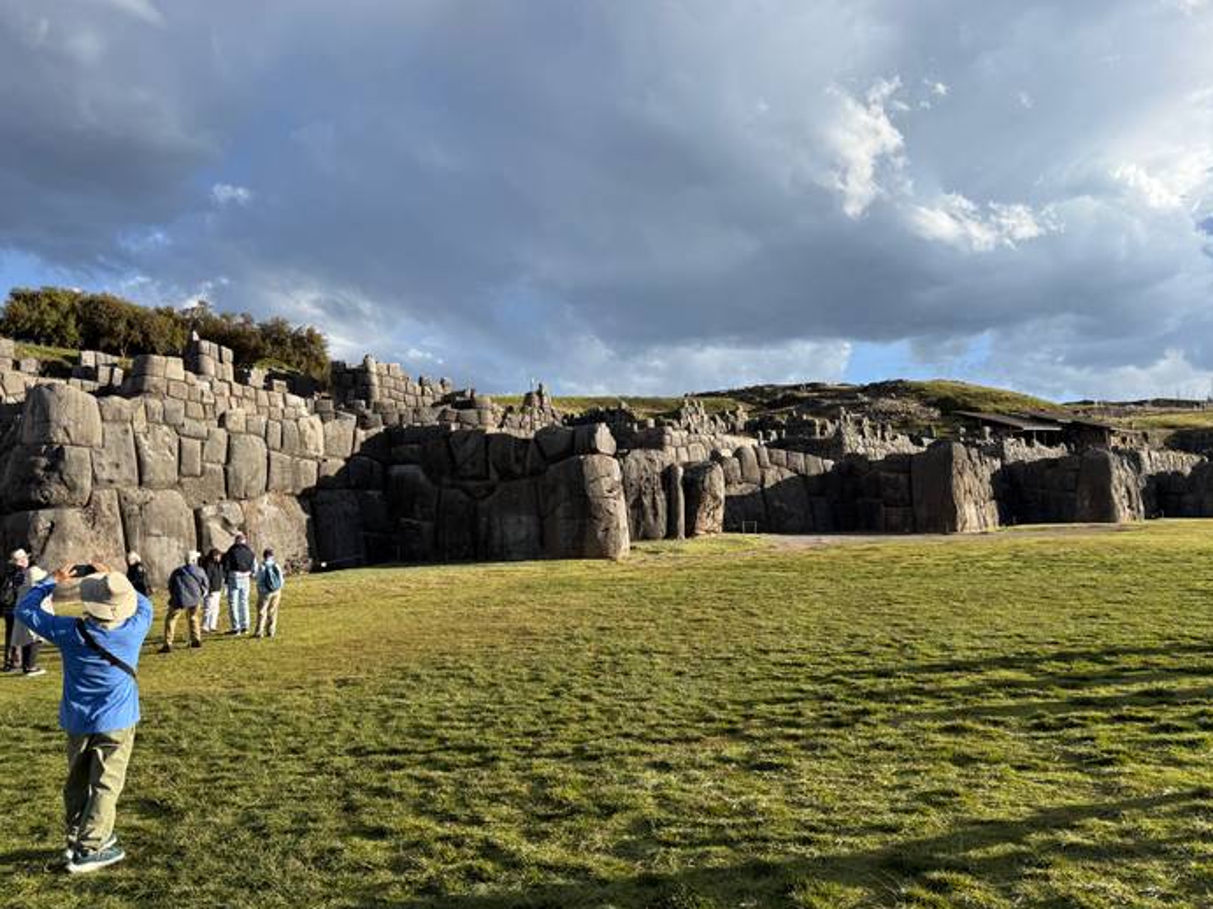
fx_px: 876
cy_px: 444
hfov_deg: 69.4
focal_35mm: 25
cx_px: 602
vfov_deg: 54.9
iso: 80
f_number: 1.78
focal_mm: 6.76
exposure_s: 1/2525
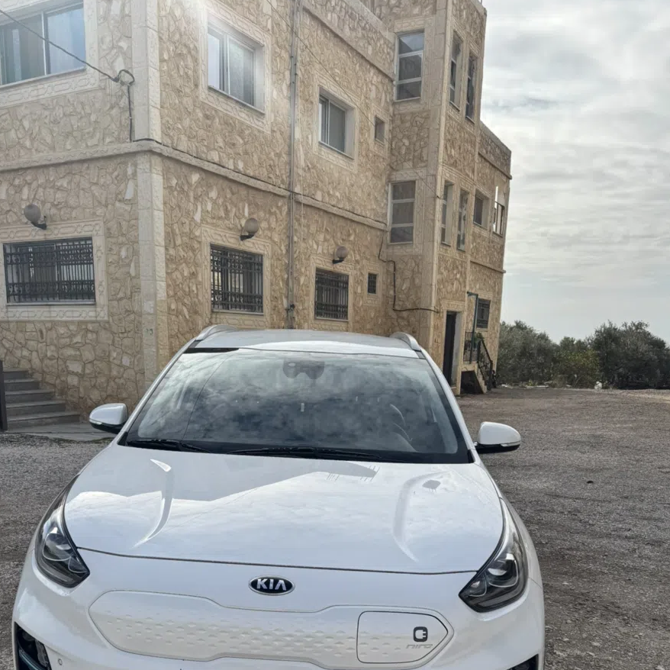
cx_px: 294
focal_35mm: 33
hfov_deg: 49.6
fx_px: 723
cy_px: 510
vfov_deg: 47.7
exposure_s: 1/5814
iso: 80
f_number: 1.78
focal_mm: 6.76
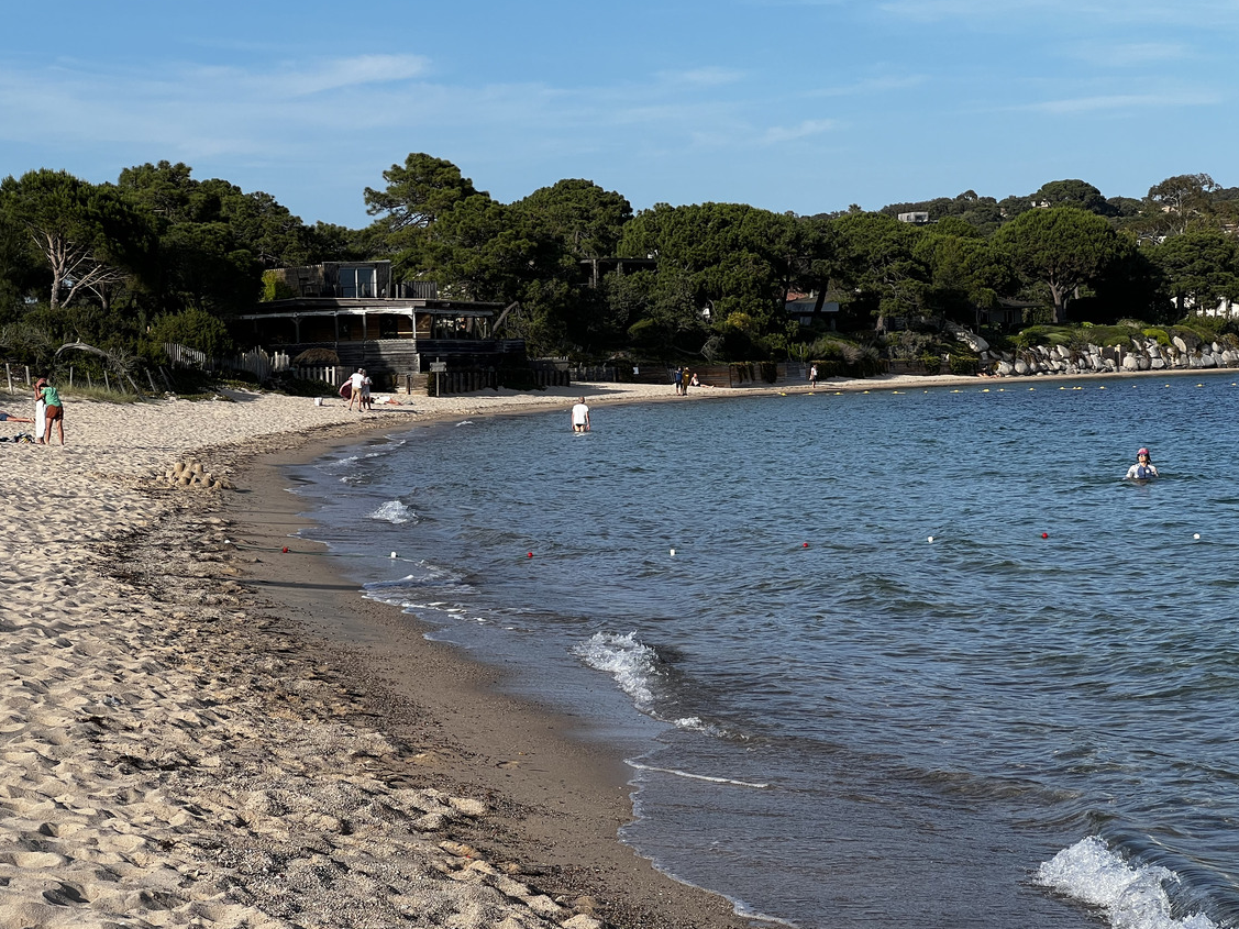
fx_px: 2935
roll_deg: +1.6
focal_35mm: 82
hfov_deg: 23.8
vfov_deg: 18.0
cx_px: 585
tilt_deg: -1.8
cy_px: 478
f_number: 2.8
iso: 32
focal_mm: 9
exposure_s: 1/681
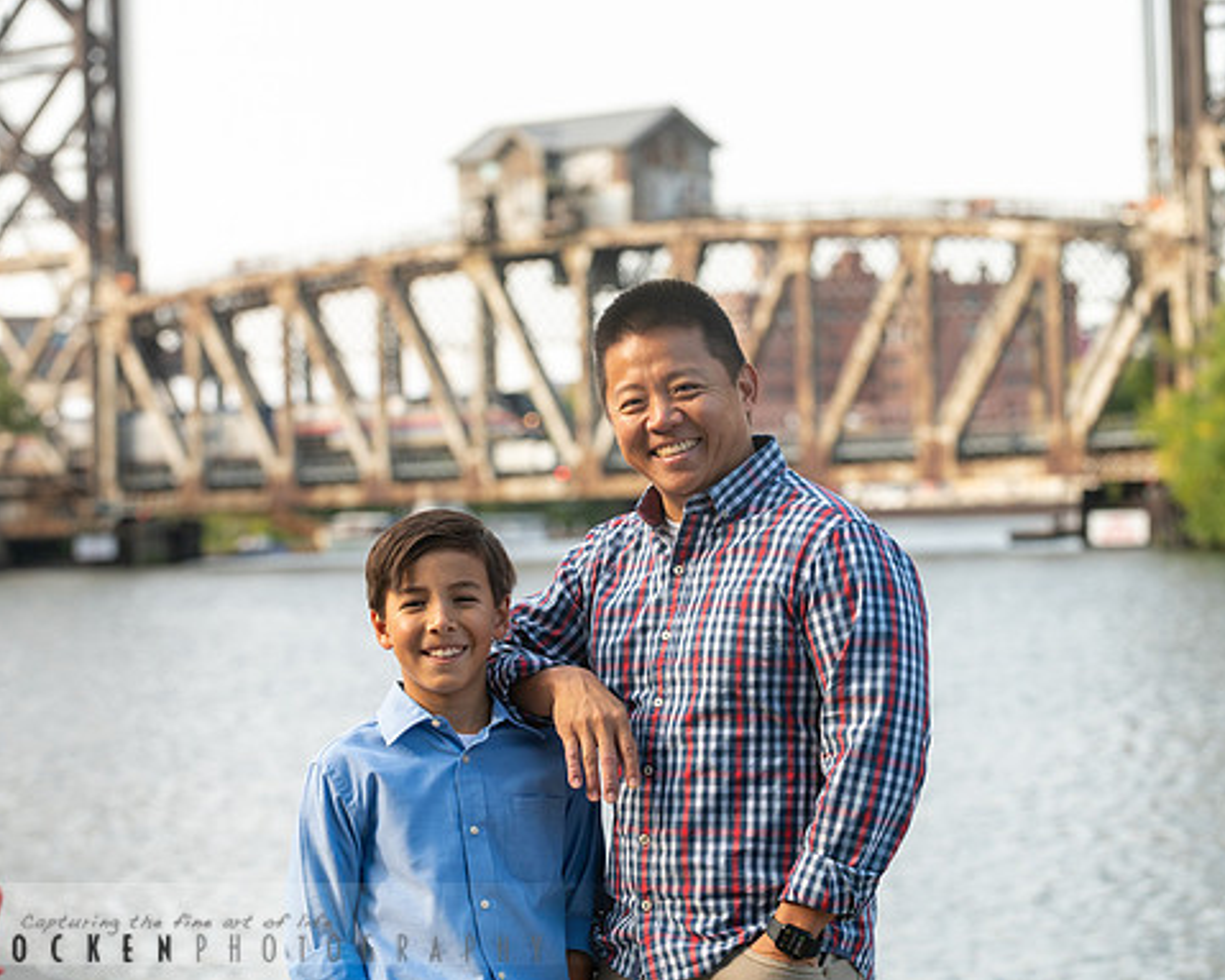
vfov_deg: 13.3
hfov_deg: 16.6
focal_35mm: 116
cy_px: 489
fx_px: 4205
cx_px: 632
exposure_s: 1/500
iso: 400
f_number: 4
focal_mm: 102
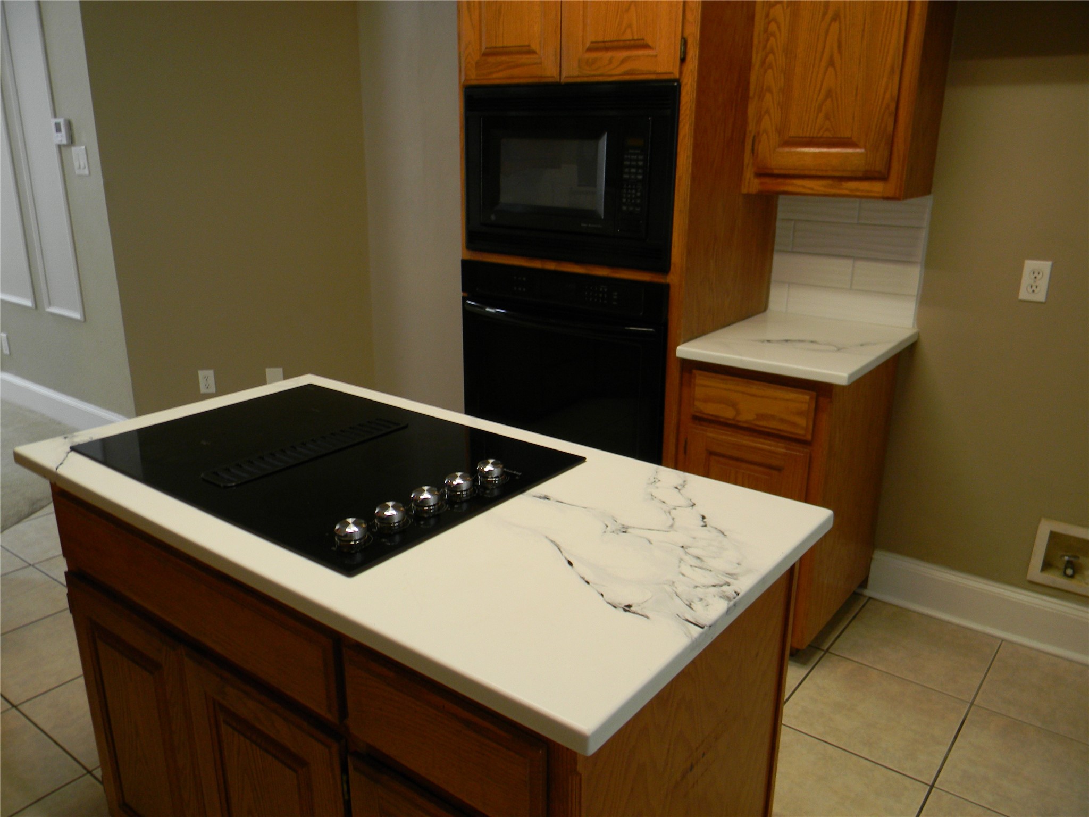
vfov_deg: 49.7
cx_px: 544
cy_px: 408
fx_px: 881
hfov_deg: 63.4
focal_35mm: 28
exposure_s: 1/30
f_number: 3.5
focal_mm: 5
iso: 116
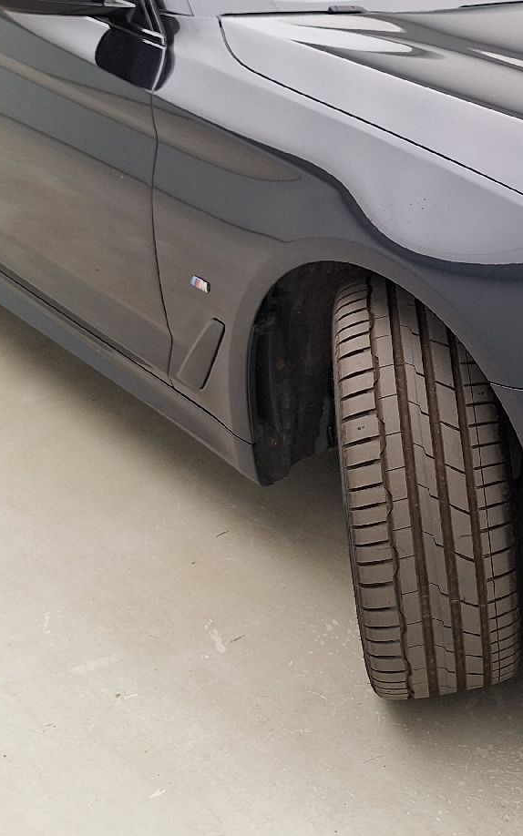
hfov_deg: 24.0
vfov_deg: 38.3
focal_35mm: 51
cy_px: 189
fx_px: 1163
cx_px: 546
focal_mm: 5.54
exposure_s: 1/100
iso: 64
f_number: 1.8
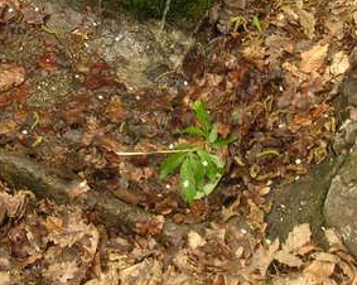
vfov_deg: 17.8
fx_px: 887
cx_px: 158
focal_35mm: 84
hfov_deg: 22.7
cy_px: -8
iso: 100
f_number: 2.8
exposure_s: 1/45.6
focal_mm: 5.8
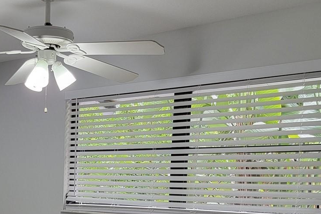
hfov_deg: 34.9
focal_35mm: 54
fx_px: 481
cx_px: 36
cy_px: 222
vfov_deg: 23.8
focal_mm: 6.7
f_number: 1.8
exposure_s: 1/120
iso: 160
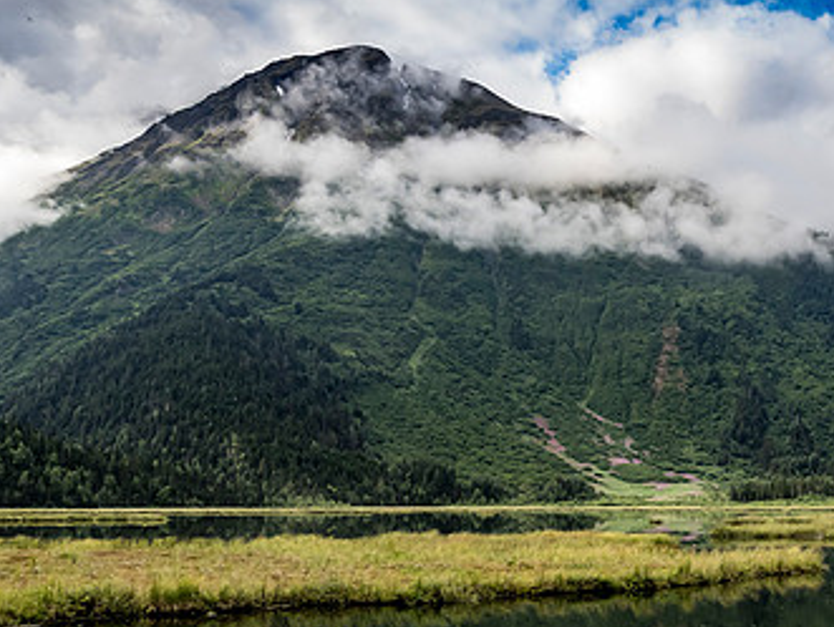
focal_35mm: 42
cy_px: 467
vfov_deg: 33.7
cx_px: 627
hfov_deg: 43.3
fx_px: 1013
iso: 320
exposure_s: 1/200
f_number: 7.1
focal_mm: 12
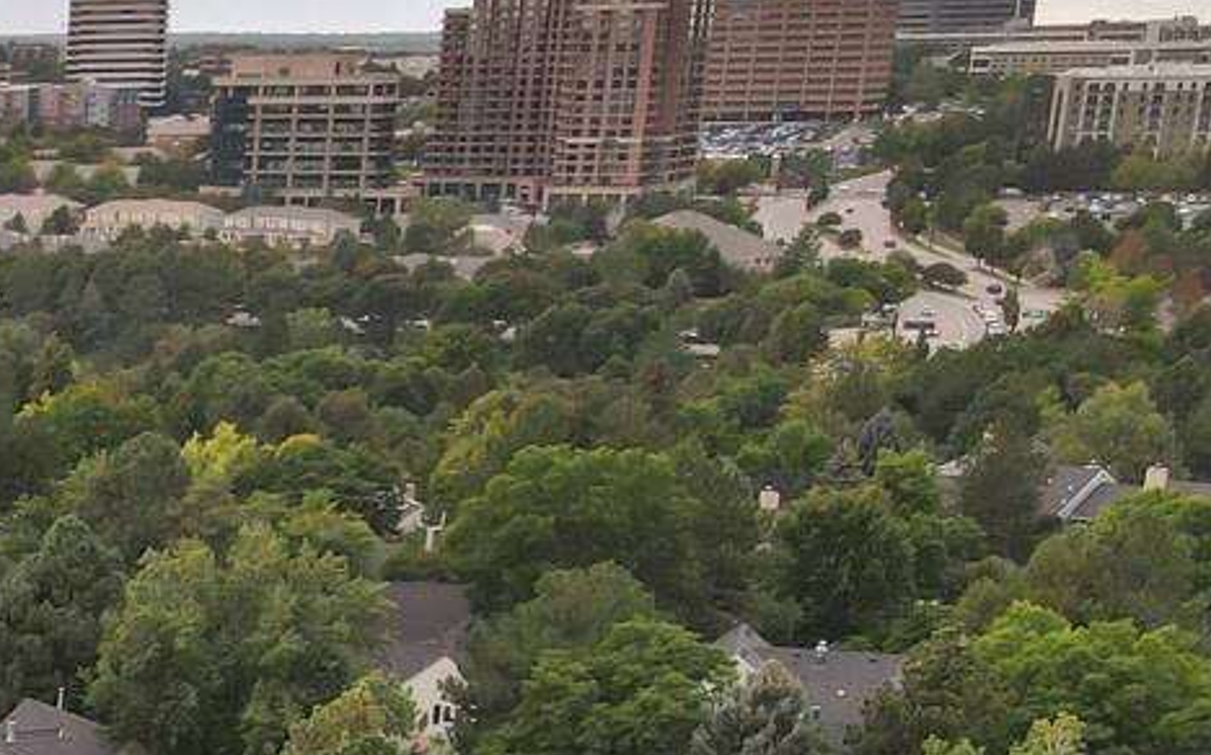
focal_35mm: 87
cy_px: 993
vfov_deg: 14.4
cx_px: -691
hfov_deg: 20.0
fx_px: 2870
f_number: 2.8
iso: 100
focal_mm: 4.5
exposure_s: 1/60
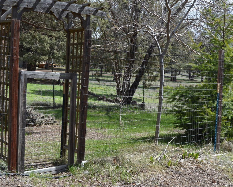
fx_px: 379
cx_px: 132
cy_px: 95
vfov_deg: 27.6
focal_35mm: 55
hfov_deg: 34.1
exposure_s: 1/200
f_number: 7.1
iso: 100
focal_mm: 32
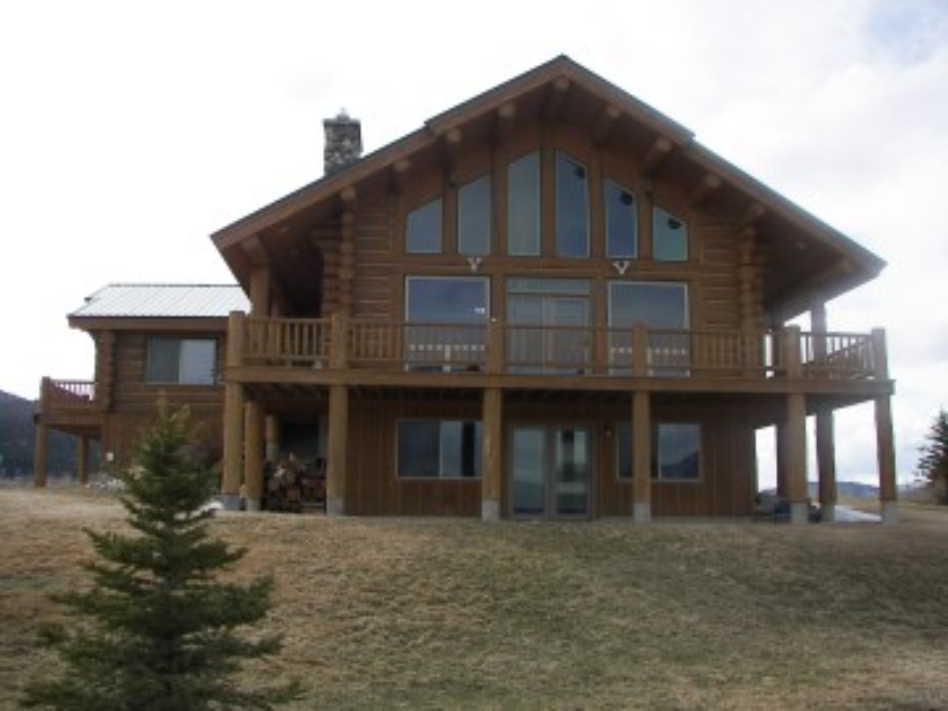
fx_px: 986
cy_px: 356
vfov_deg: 39.7
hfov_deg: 51.4
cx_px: 474
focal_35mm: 36
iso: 50
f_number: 2.8
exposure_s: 1/640
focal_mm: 6
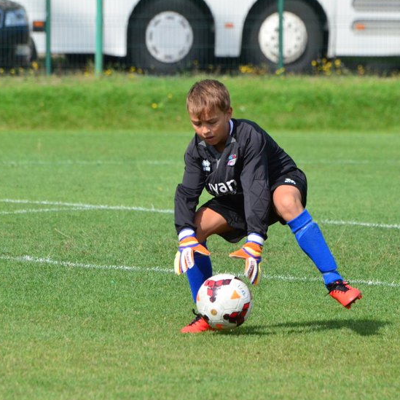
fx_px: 7360
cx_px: 319
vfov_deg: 3.1
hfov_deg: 3.1
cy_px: 213
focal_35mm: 563
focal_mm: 270
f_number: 9
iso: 2500
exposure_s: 1/5000
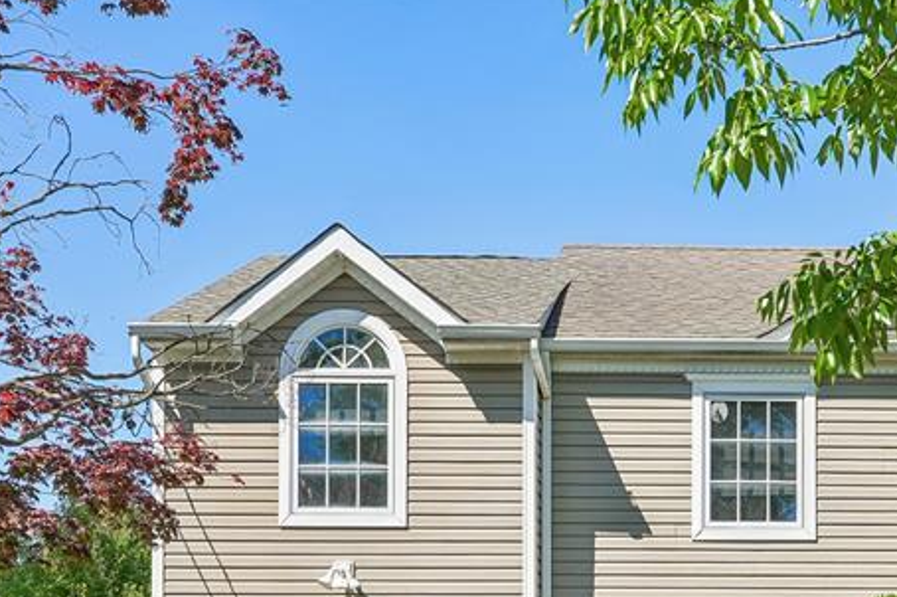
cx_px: 848
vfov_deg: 16.7
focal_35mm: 79
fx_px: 1967
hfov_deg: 24.8
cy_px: 664
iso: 100
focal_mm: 35
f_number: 8
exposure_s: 1/250
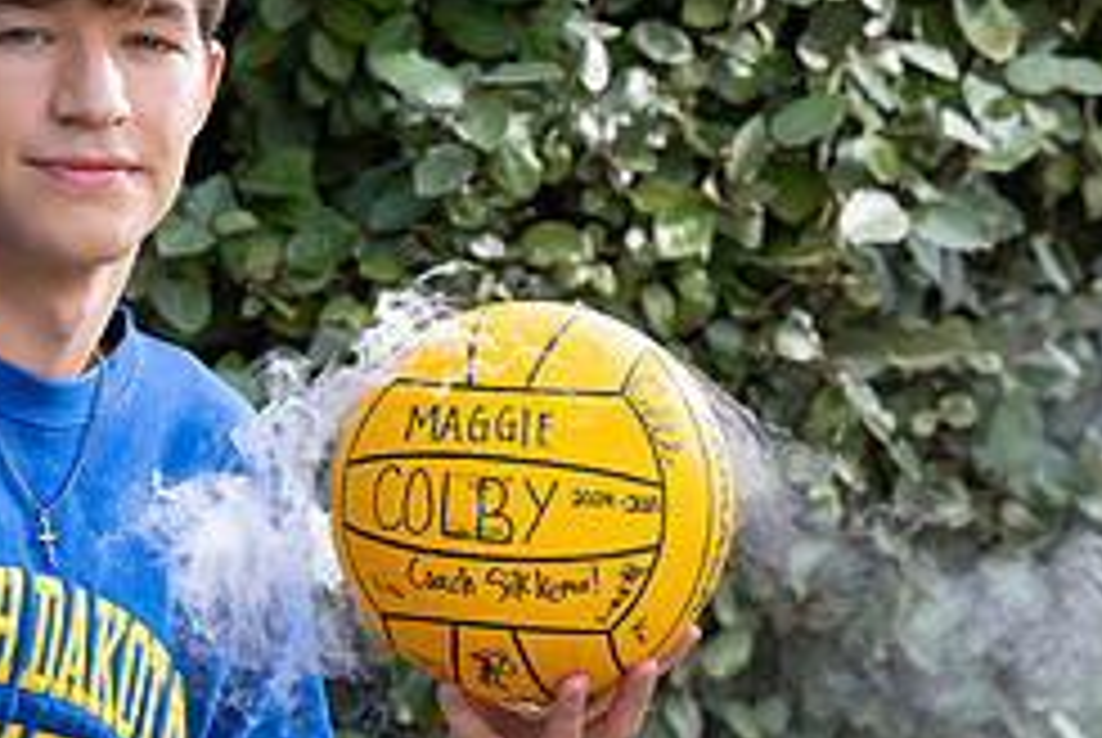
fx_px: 6742
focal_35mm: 220
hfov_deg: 9.3
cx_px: 9
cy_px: 394
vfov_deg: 6.3
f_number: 4.5
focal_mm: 93
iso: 100
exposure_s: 1/200
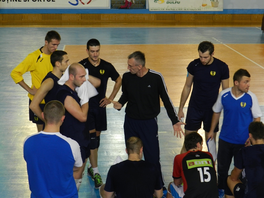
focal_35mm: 68
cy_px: 99
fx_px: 519
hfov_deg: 28.6
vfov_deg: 21.6
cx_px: 132
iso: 200
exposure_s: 1/30
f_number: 4.7
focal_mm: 12.1
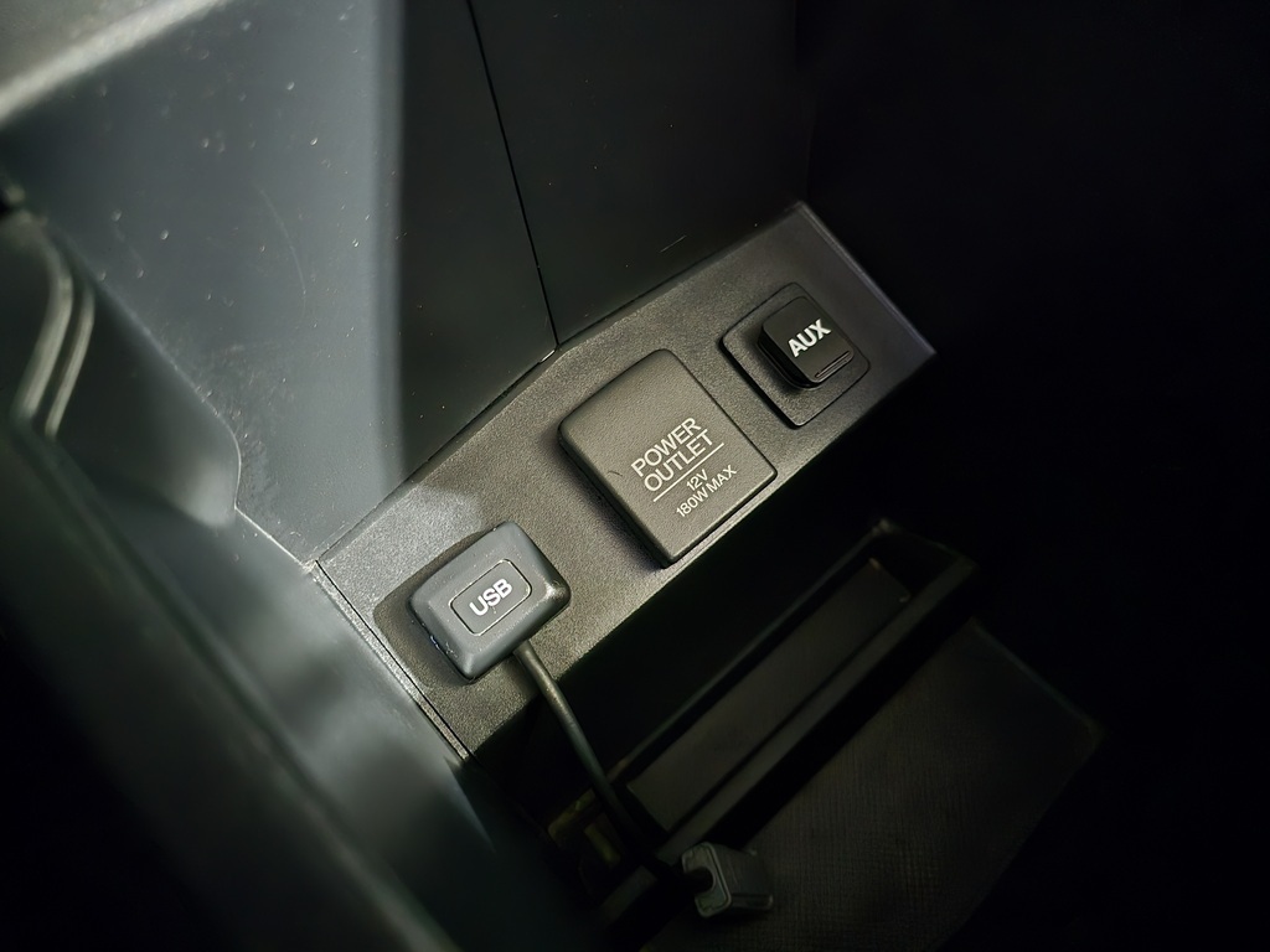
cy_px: 476
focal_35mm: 23
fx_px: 844
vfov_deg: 58.9
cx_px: 635
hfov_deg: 73.9
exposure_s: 1/5
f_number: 1.7
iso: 3200
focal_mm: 6.3
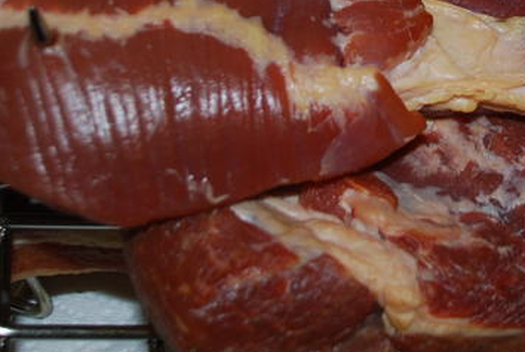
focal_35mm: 118
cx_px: 512
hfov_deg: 16.9
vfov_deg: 11.5
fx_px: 1727
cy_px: -12
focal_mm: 31
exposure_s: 1/125
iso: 100
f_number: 4.2
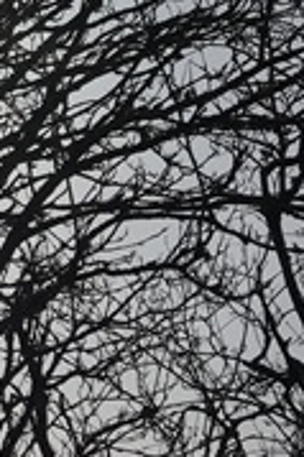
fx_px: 1294
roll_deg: -2.5
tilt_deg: +40.9
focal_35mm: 102
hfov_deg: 11.9
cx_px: -308
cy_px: -77
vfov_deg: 19.0
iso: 25
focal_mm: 4.15
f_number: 2.2
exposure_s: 1/6993
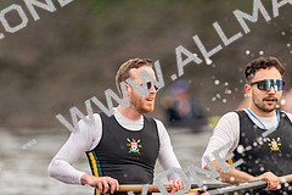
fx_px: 11768
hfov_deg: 1.4
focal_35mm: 1451
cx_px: 207
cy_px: 138
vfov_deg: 0.9
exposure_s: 1/1250
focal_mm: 600
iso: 400
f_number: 5
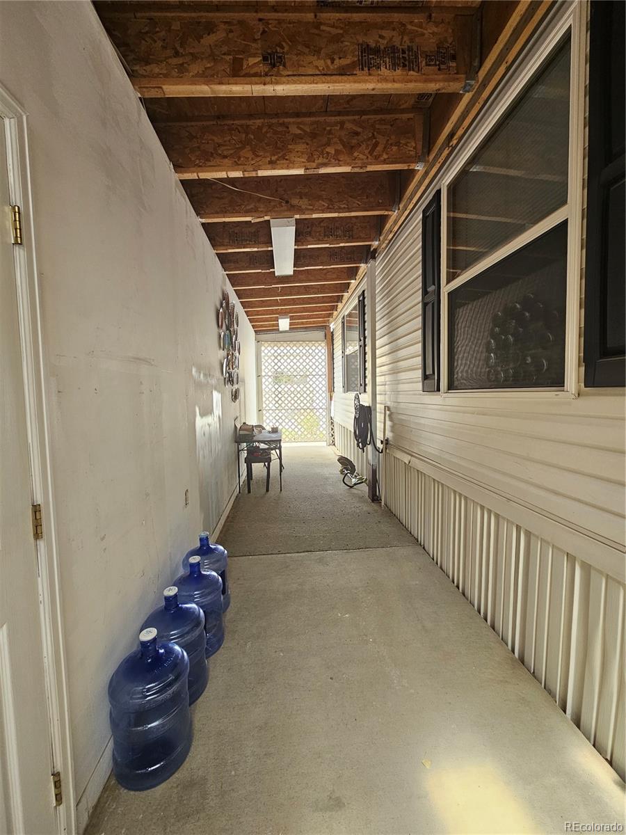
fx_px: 313
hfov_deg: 89.9
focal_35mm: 13
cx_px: 313
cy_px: 418
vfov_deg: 106.2
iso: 125
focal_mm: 2.2
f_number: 2.2
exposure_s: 1/60
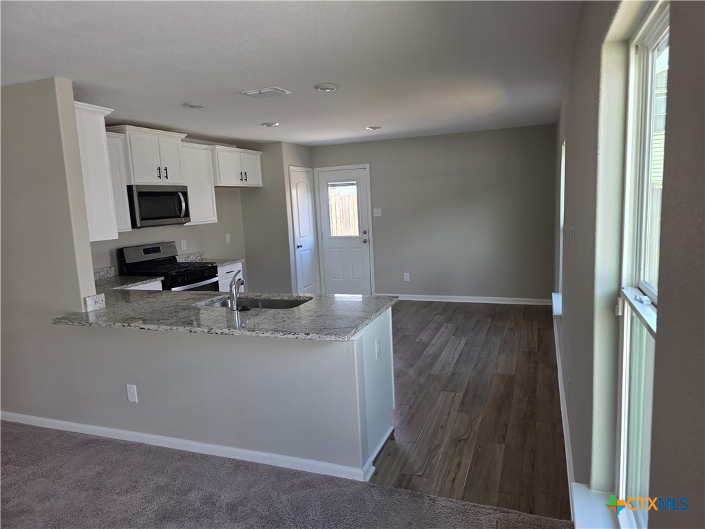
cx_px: 352
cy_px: 264
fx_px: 468
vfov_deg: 58.9
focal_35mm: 23
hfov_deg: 73.9
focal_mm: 6.3
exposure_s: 1/180
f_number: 1.7
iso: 64
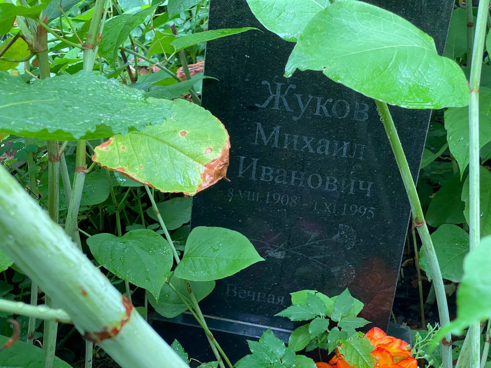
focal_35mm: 52
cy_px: 184
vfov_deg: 28.0
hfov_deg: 36.8
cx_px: 246
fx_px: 738
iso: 160
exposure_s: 1/100
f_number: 2
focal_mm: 6
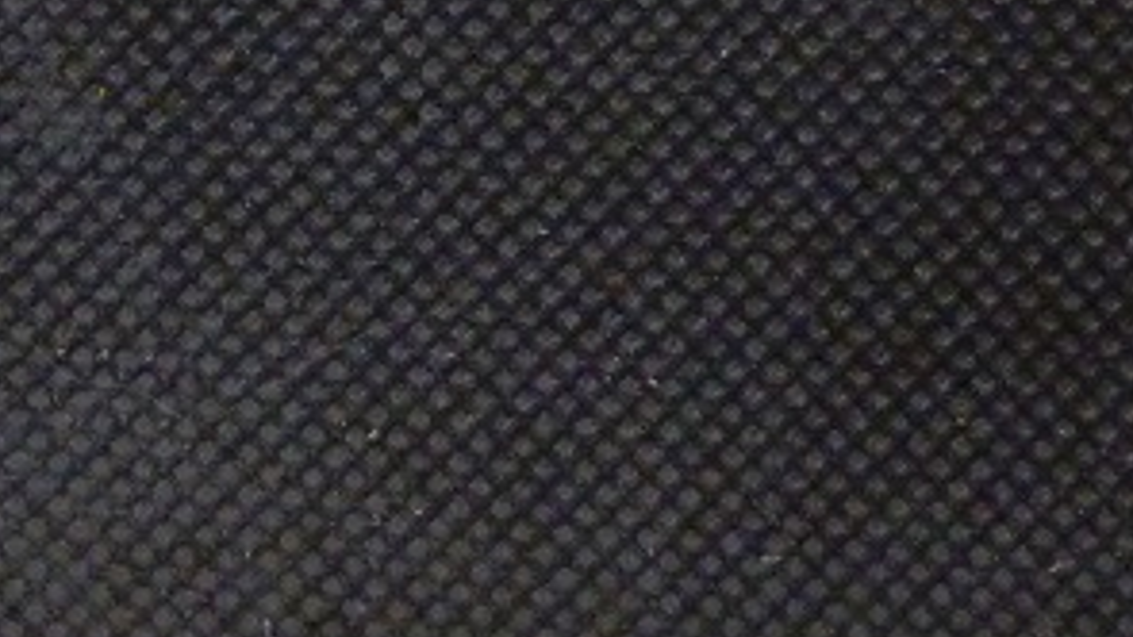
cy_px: -35
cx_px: -396
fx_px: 5558
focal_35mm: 185
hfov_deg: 11.3
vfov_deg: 6.5
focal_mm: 10.5
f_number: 3.2
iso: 800
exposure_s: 1/10
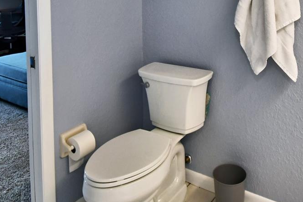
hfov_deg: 51.8
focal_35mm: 36
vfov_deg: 32.9
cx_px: 211
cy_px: -13
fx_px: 303
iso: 400
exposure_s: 1/40
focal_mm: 10
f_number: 4.5
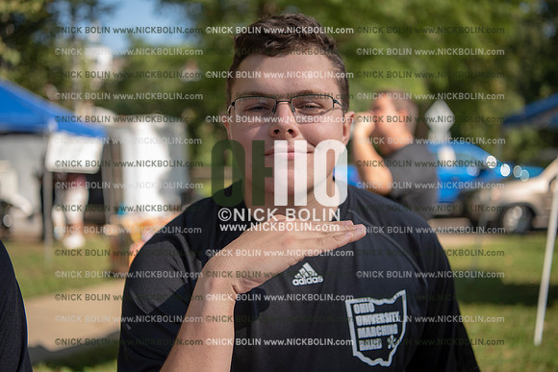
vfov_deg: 29.9
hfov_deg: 43.6
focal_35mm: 45
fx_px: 698
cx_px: 279
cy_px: 186
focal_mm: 45
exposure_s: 1/640
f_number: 2.8
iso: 100
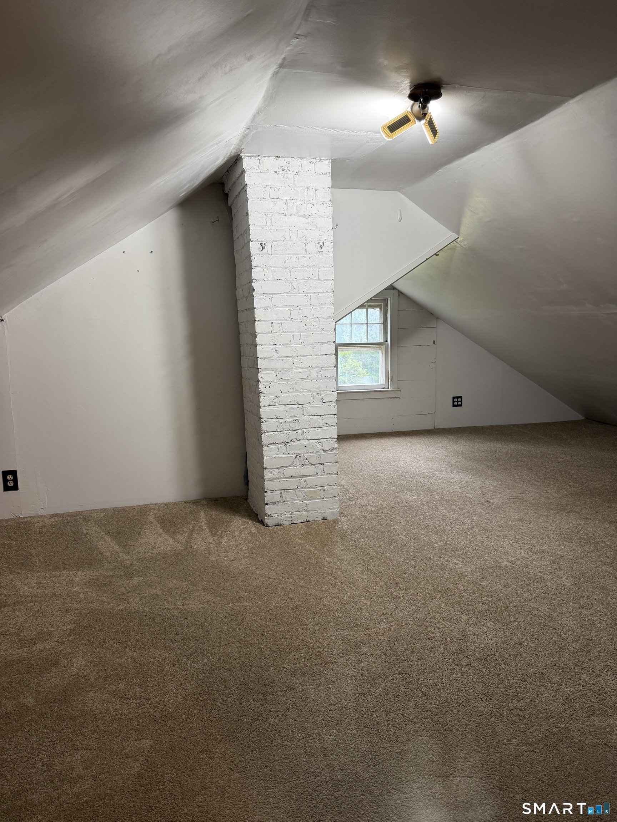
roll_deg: +1.0
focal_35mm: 24
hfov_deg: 56.8
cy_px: 411
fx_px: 570
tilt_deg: -9.0
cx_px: 308
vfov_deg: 71.6
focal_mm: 6.76
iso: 125
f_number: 1.78
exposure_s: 1/60
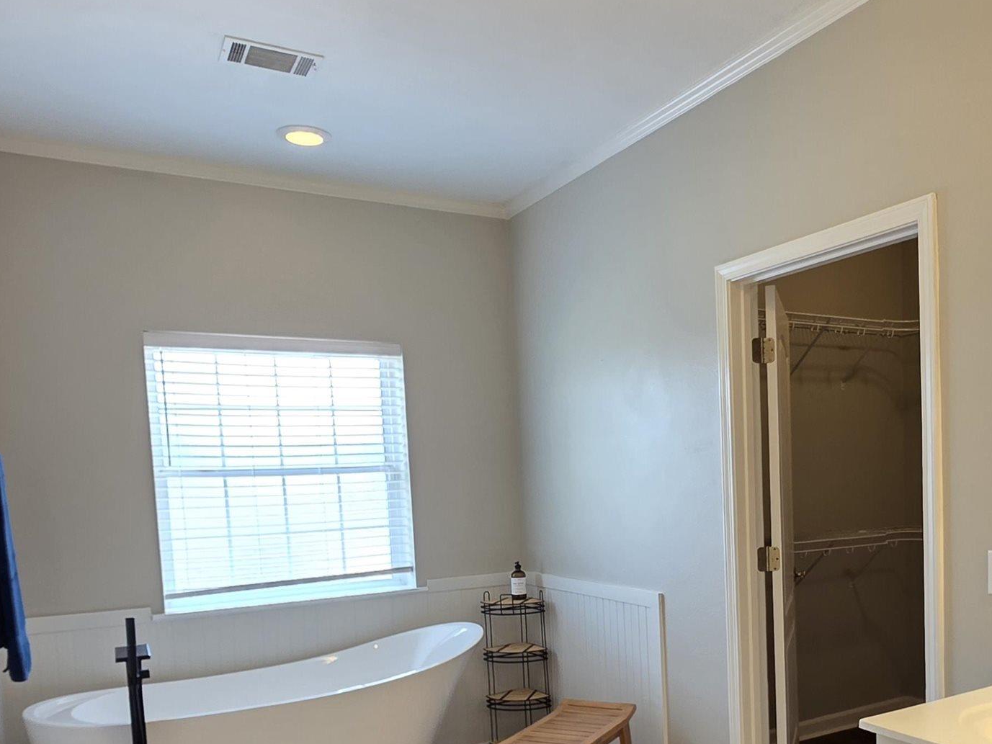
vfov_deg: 46.5
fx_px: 831
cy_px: 556
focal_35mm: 29
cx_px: 638
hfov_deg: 60.6
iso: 125
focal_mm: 2.2
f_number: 1.9
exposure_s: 1/120
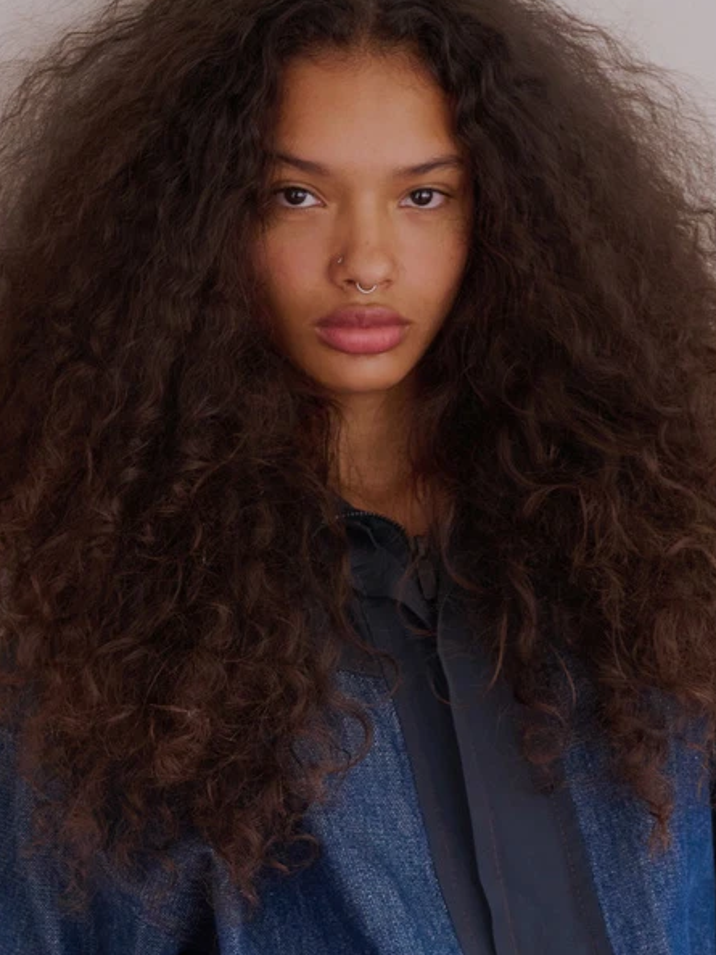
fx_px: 4025
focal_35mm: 146
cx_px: 405
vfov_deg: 13.4
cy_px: 858
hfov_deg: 10.2
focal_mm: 50
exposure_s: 1/60
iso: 800
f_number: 6.3
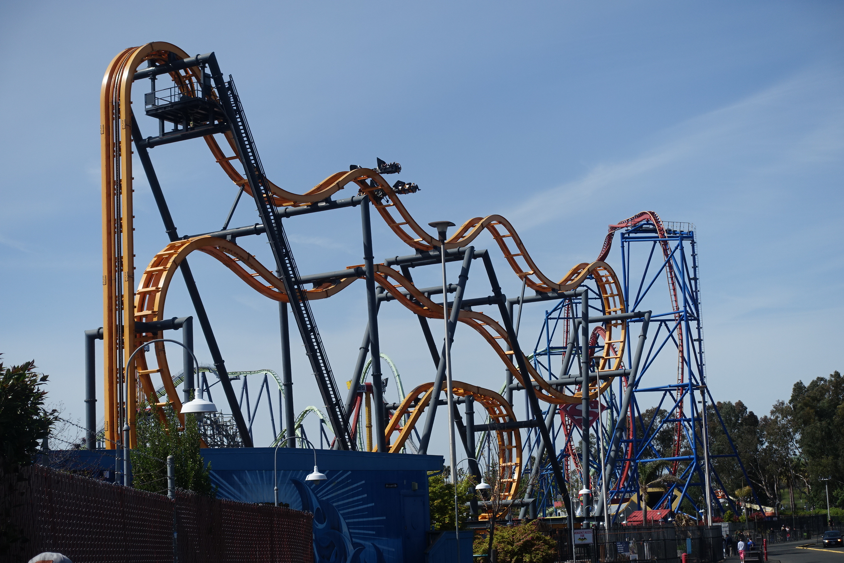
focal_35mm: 69
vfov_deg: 19.7
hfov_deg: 29.2
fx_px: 1618
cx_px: 422
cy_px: 282
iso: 125
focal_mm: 25.46
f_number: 4
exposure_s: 1/200
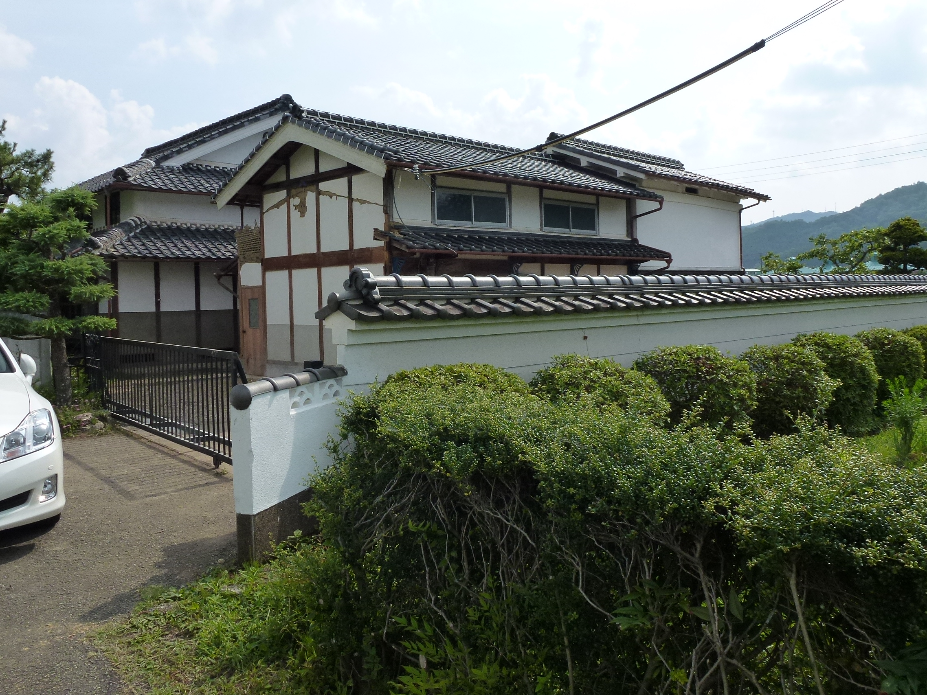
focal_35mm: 27
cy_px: 322
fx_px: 723
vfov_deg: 51.3
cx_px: 455
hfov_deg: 65.3
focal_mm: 4.3
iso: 160
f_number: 4
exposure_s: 1/1000
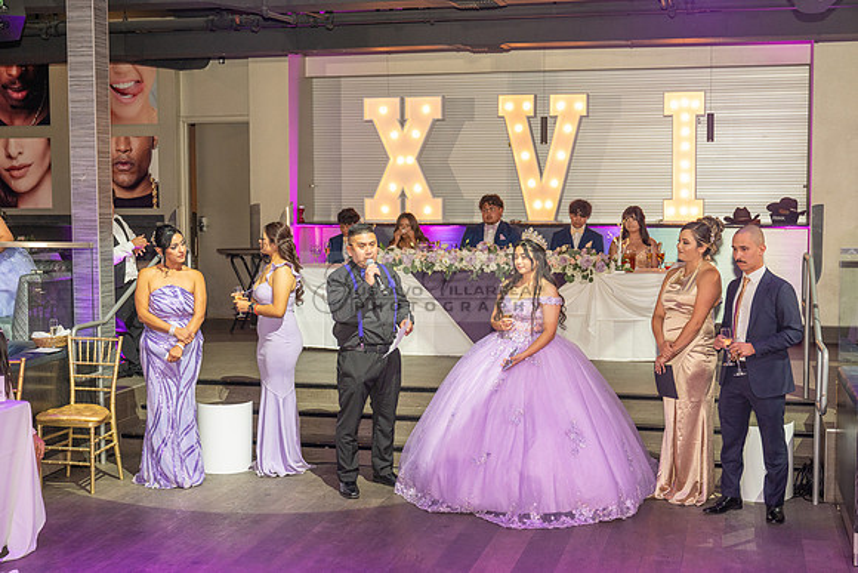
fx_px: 1216
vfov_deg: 26.5
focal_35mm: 51
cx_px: 429
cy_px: 286
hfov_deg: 38.9
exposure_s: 1/125
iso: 1000
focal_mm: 51
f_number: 4
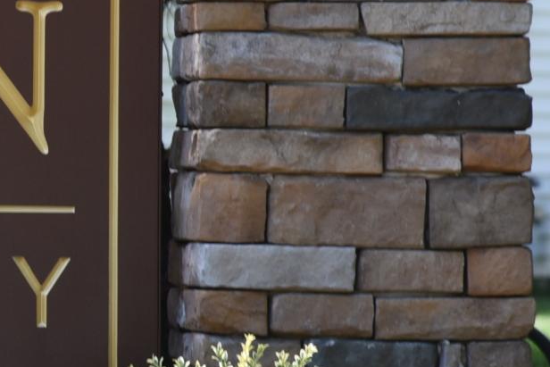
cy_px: 79
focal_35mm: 584
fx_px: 8924
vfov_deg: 2.4
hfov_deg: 3.5
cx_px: -604
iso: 400
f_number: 5.6
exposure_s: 1/500
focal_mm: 120
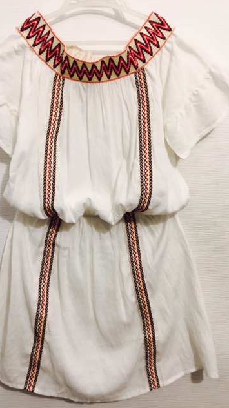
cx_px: 96
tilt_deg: -5.1
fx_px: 346
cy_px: 205
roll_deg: +1.1
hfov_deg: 36.6
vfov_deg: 61.0
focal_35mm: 32
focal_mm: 4.15
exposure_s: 1/33
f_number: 2.2
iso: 80
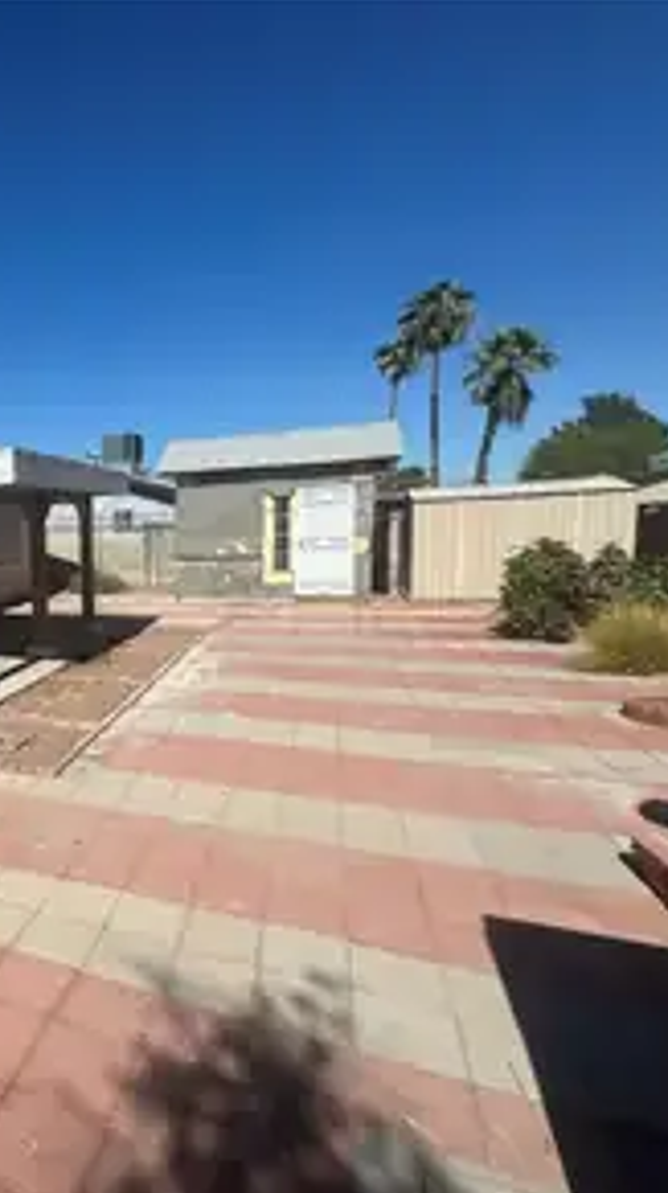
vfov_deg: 83.9
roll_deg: +1.8
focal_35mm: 21
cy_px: 611
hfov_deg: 43.9
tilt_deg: -6.3
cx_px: -29
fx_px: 663
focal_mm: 2.22
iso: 50
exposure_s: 1/3546
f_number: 2.2
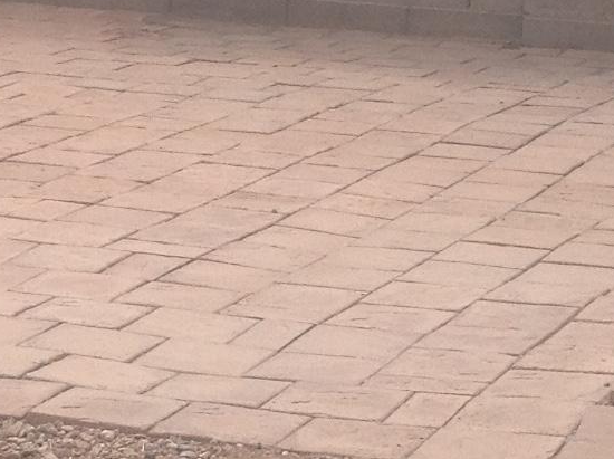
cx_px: 290
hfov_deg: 12.0
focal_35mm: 165
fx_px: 2923
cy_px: 345
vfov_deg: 9.0
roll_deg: -2.0
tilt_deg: -14.4
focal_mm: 4.28
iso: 50
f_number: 2.4
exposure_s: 1/1513
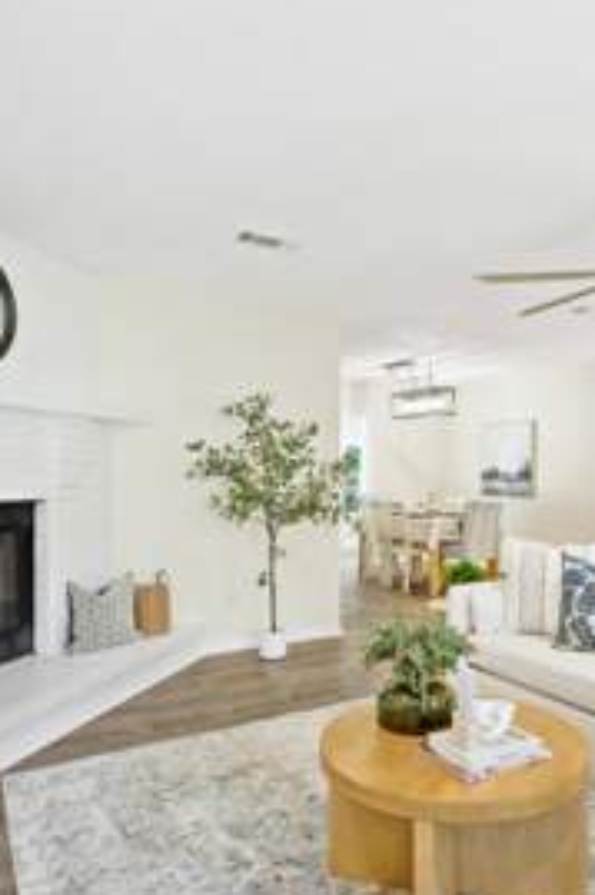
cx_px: 392
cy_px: 487
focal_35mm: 25
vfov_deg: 71.4
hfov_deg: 50.4
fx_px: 621
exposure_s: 1/5
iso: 320
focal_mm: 14
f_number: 9
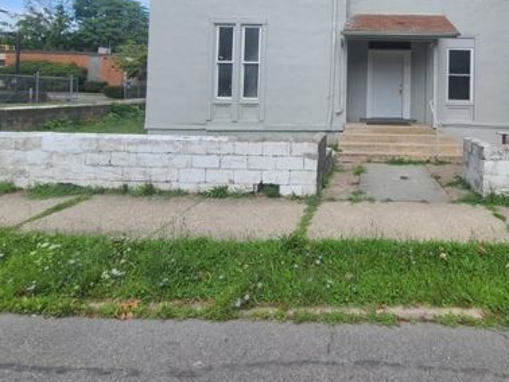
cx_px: 366
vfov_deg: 57.5
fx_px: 324
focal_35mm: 22
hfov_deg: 72.3
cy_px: 87
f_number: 2.2
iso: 50
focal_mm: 2.2
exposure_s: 1/1096
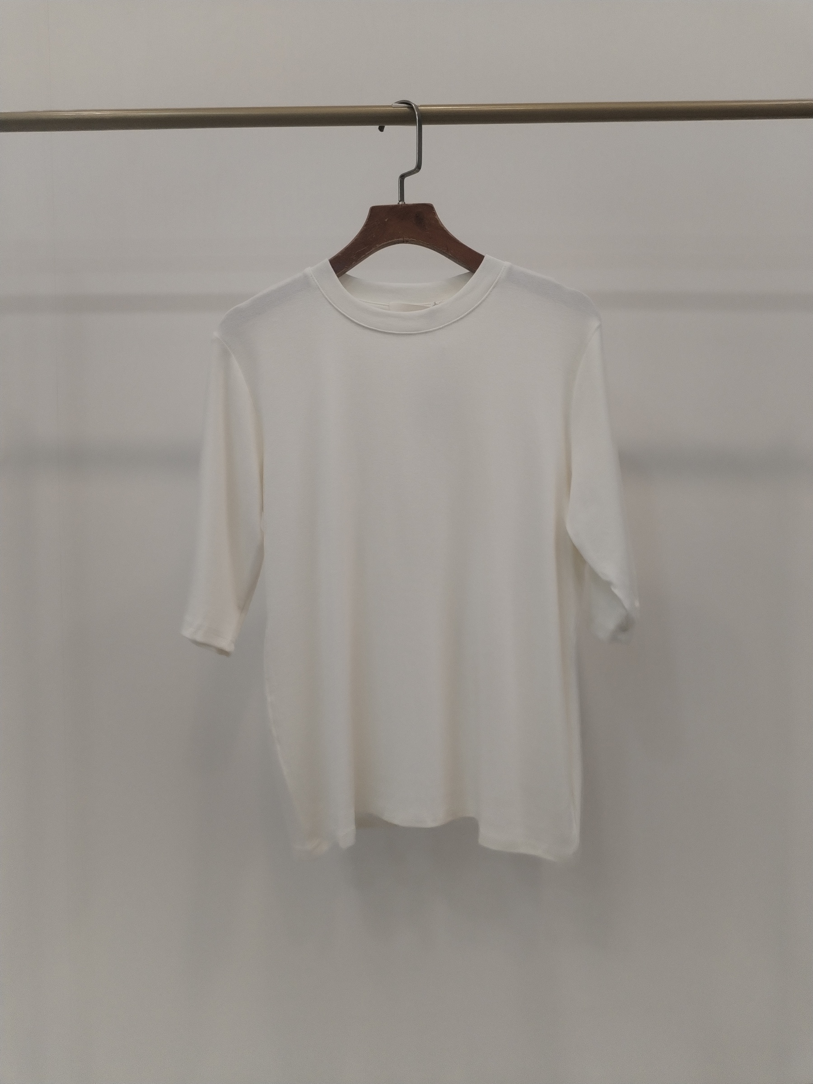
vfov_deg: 61.7
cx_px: 406
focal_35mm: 29
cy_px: 542
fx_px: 908
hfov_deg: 48.2
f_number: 1.8
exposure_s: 1/120
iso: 280
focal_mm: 4.75
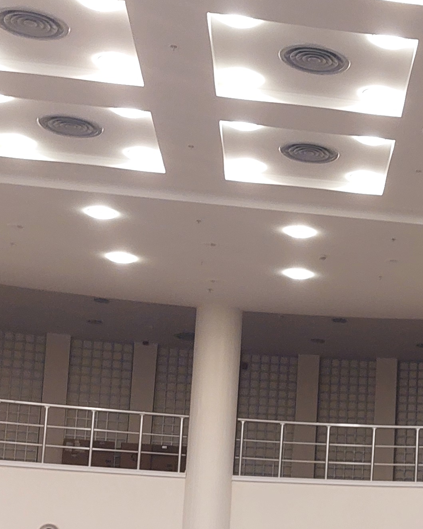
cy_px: 496
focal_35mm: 82
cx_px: 585
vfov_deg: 22.6
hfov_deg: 17.3
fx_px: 1283
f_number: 1.8
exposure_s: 1/50
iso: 200
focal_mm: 5.23
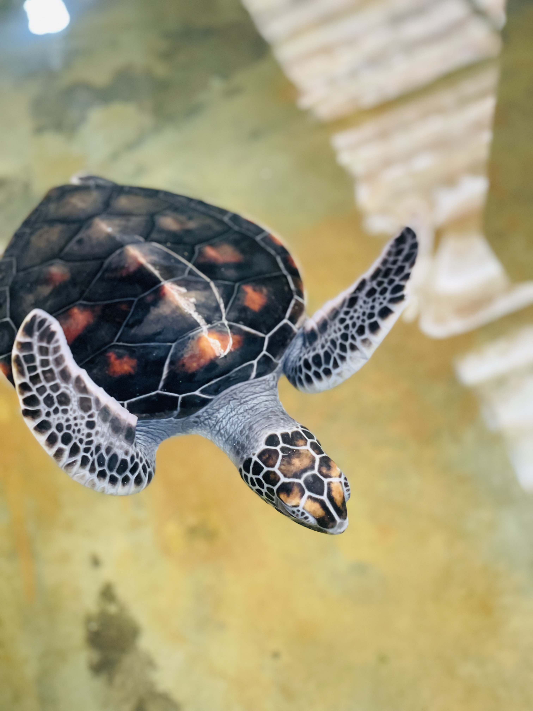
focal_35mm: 52
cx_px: 266
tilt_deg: -48.1
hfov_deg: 28.0
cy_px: 356
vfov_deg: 36.8
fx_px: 1068
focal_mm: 6
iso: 160
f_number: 2
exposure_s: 1/50
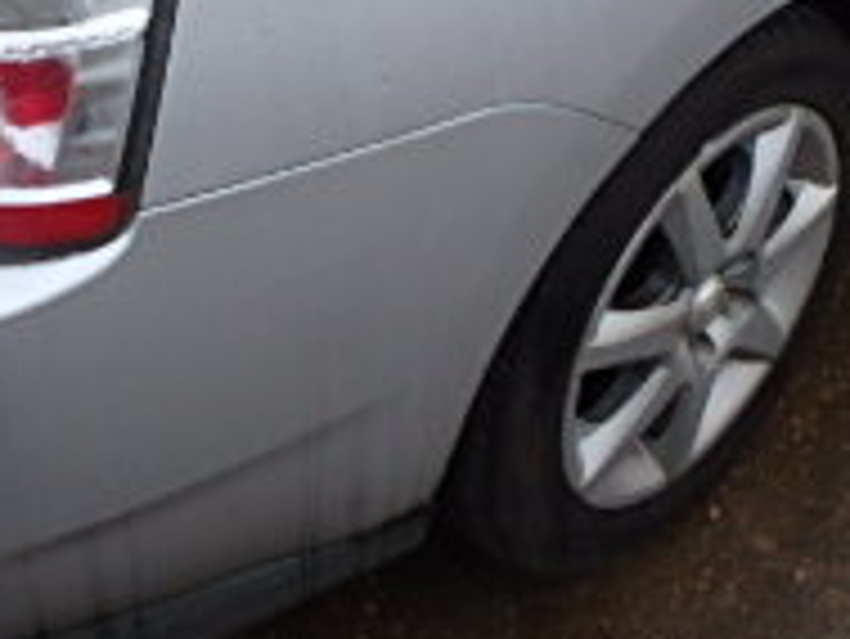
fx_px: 1745
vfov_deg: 19.7
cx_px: 454
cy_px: -90
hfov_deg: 27.4
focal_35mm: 71
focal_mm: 3.7
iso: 125
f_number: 3.5
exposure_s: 1/80
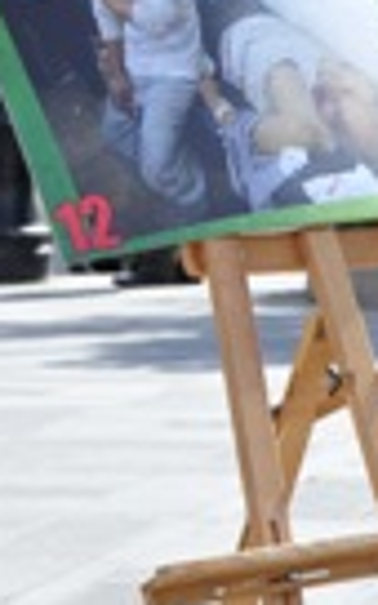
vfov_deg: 6.7
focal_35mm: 311
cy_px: 76
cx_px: 756
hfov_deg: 4.2
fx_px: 5126
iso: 800
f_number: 9
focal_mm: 62
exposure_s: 1/1250
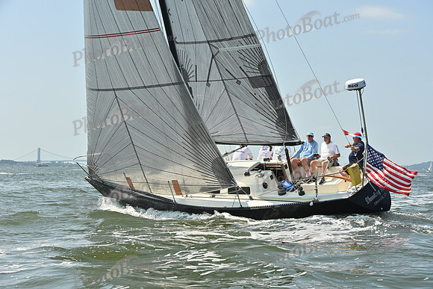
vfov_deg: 19.5
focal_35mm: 70
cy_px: 144
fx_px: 842
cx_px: 216
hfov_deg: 28.8
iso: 320
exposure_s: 1/1250
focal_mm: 70
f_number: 7.1
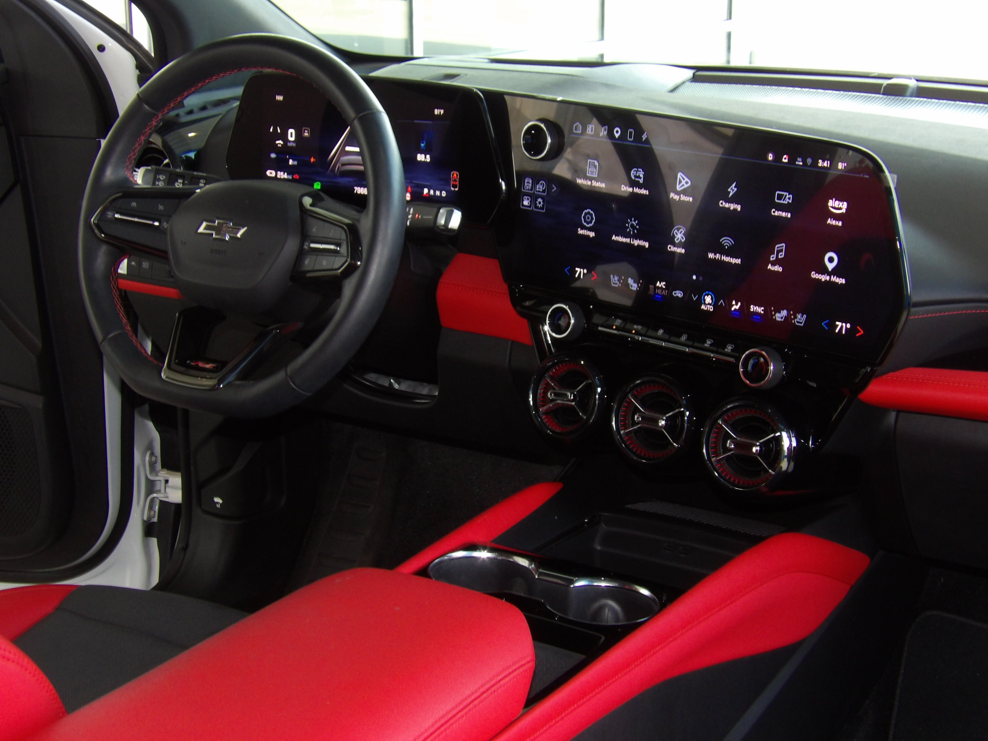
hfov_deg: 36.2
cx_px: 494
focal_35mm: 53
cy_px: 370
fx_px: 1513
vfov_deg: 27.5
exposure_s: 1/29
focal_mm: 9.5
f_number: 3.9
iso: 200
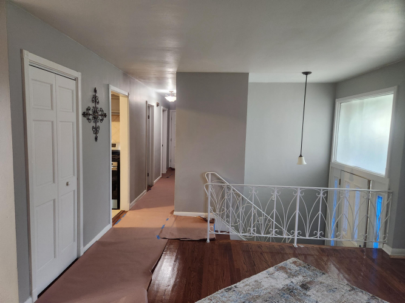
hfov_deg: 73.9
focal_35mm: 23
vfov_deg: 58.9
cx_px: 202
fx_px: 269
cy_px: 152
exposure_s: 1/120
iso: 500
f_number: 1.8
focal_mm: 5.4
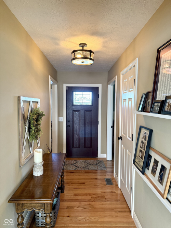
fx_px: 158
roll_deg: -0.5
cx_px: 86
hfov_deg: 56.8
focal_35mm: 24
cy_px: 114
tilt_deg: -3.5
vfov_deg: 71.6
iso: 320
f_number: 1.78
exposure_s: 1/120
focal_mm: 6.76
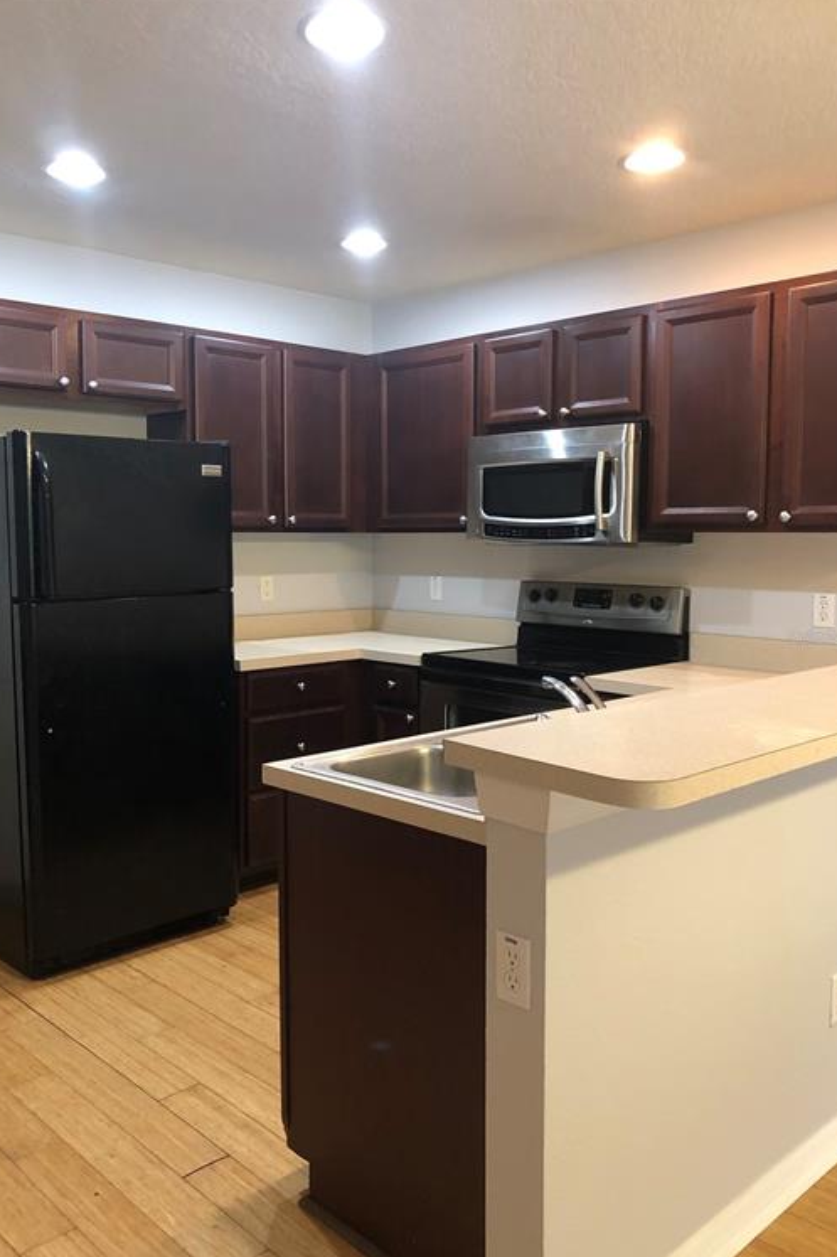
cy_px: 637
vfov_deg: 61.9
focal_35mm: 30
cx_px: 377
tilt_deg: -6.0
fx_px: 1047
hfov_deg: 43.5
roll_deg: +0.4
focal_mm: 3.99
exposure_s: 1/15
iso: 80
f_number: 1.8
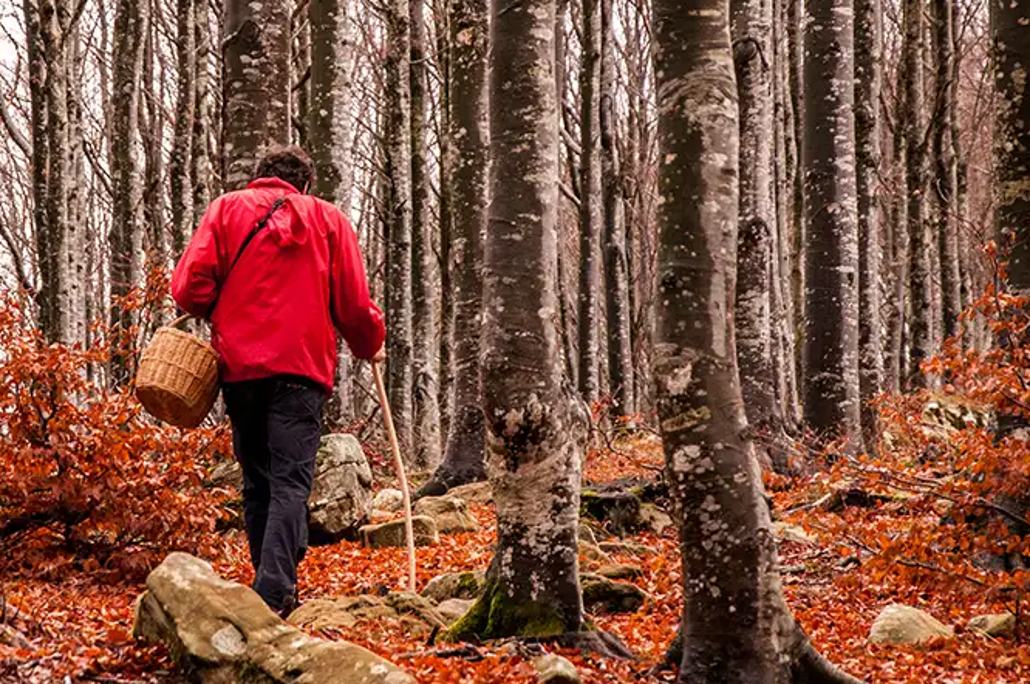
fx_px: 7571
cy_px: 310
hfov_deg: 7.8
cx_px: 280
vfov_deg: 5.2
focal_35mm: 265
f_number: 5.6
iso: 800
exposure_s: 1/500
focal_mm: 98
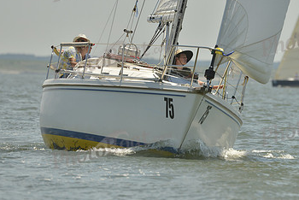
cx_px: 217
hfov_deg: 3.1
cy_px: 91
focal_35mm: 662
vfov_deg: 2.1
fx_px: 5503
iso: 200
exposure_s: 1/1250
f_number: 6.3
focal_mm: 400
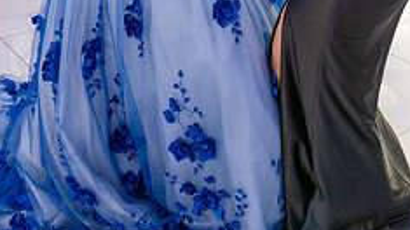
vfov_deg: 17.7
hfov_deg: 32.5
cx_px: 351
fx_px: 674
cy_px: -95
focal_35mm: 62
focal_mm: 24
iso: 800
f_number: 4.5
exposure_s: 1/160
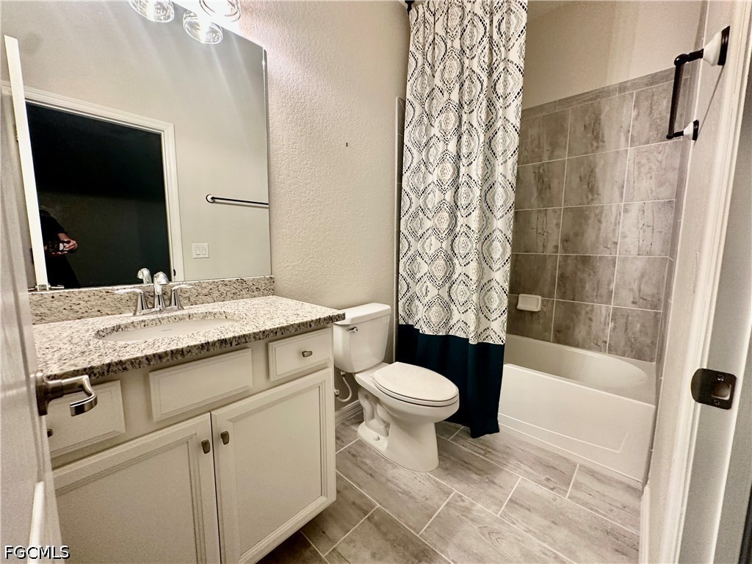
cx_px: 376
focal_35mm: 14
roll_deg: -0.6
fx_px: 304
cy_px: 282
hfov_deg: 102.1
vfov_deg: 85.7
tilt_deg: -7.6
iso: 250
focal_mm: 2.22
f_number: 2.2
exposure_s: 1/60
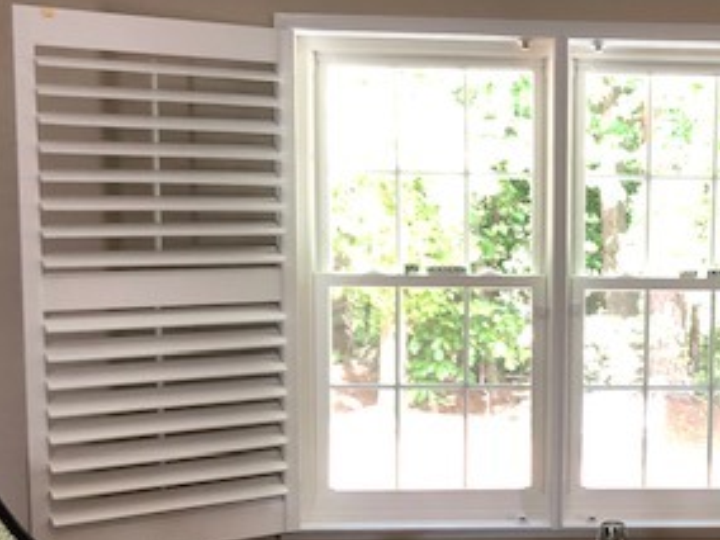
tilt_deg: -5.5
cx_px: 626
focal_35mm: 63
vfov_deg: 23.2
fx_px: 1310
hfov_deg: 29.6
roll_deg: -0.8
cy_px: 352
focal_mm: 3.99
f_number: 1.8
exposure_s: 1/15
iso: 50
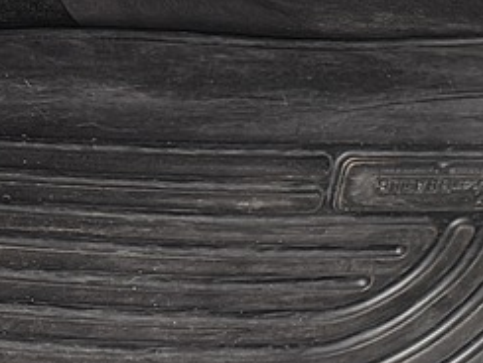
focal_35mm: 141
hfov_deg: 10.7
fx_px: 1968
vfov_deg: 10.5
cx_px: 1346
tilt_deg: -50.9
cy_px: 37
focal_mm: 6.76
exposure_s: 1/121
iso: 160
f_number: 1.78
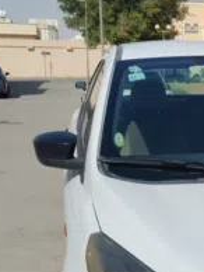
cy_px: 207
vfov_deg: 25.9
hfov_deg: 19.0
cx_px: 236
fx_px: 580
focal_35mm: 74
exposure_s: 1/3700
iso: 50
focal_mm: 5.52
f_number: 1.95
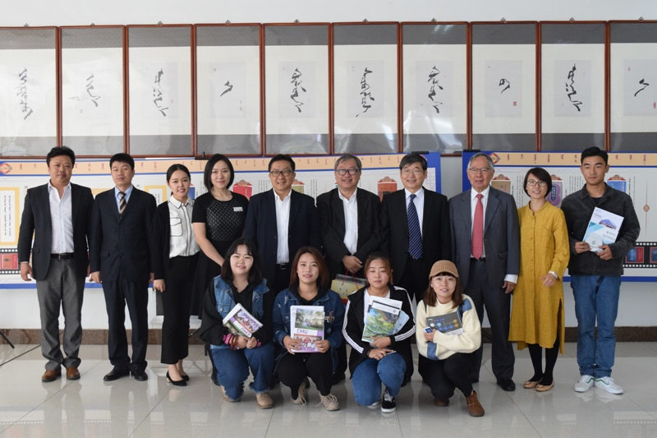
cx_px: 328
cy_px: 219
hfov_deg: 45.0
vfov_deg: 30.8
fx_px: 794
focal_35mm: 44
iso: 2500
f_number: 6.3
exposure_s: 1/160
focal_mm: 29
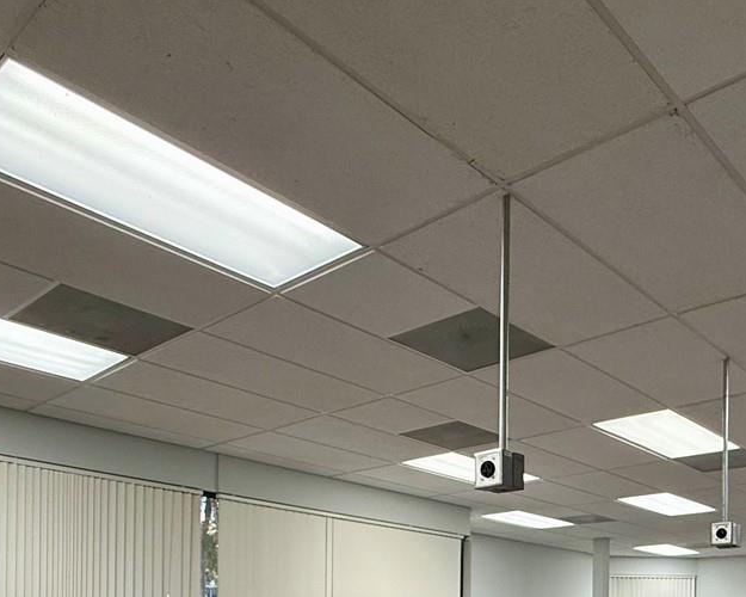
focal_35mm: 35
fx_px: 773
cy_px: 638
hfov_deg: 50.5
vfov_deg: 36.5
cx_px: 505
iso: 125
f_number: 2.2
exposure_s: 1/120
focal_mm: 2.22
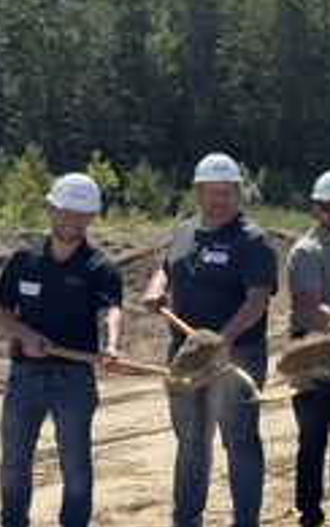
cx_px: 692
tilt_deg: +3.2
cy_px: 211
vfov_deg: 28.1
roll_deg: +0.4
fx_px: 1050
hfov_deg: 14.4
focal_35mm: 73
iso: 100
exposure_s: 1/5319
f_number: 1.78
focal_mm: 6.76
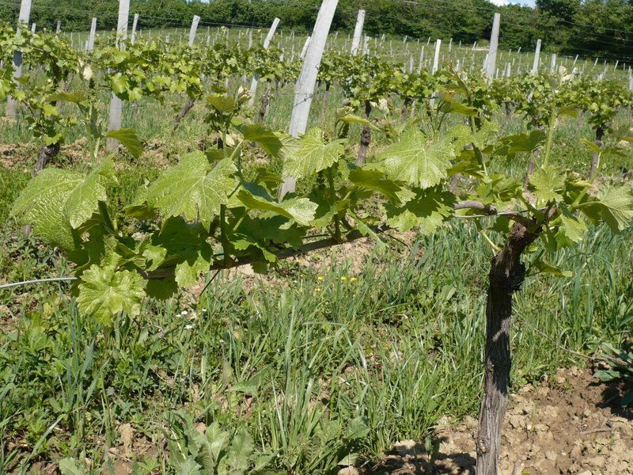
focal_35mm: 48
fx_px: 878
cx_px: 316
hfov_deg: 39.7
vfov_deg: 30.3
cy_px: 238
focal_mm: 6.6
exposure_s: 1/160
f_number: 9
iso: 100
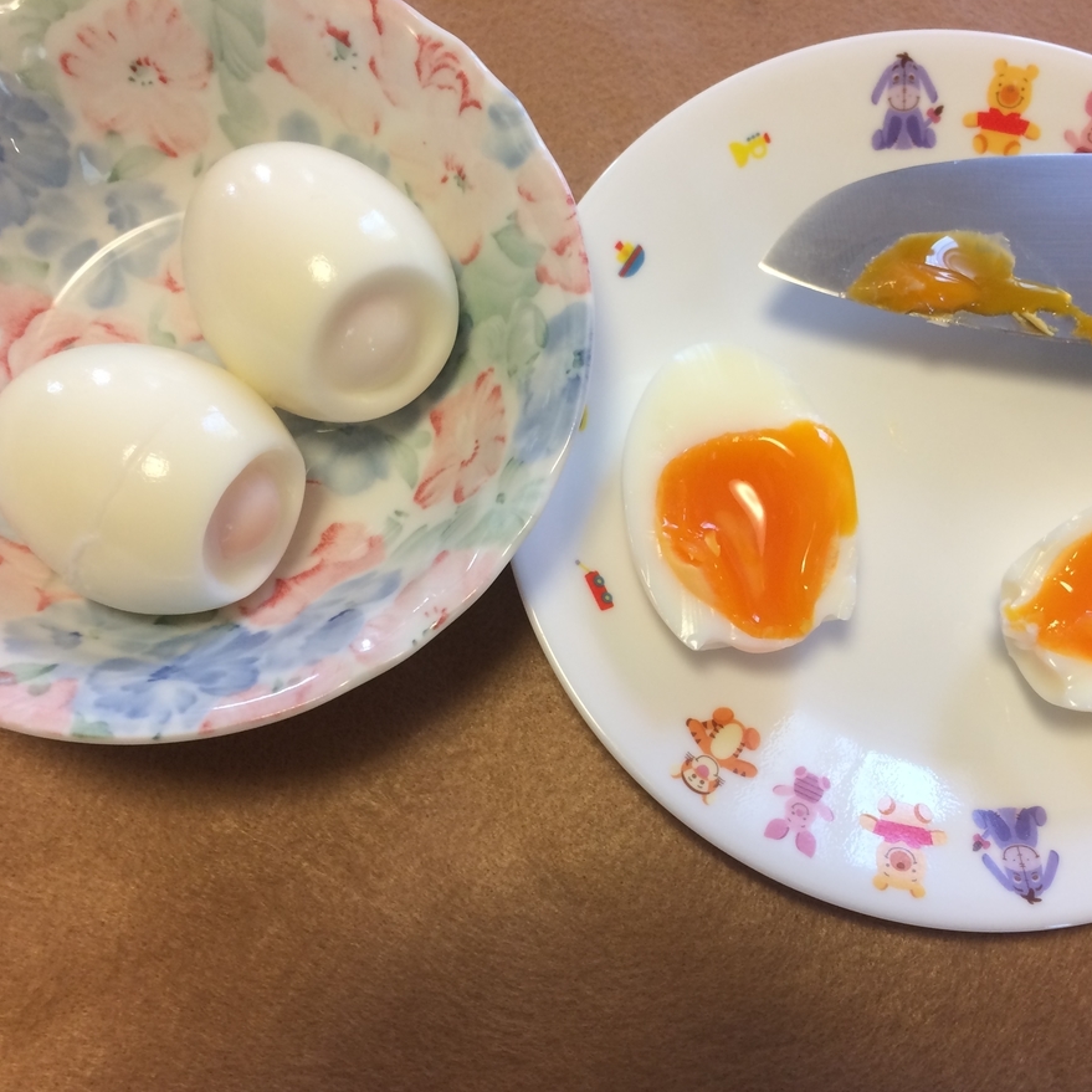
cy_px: 555
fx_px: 1249
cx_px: 673
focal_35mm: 35
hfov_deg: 46.9
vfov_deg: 47.2
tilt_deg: -76.0
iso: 50
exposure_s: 1/30
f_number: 2.2
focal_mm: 4.15
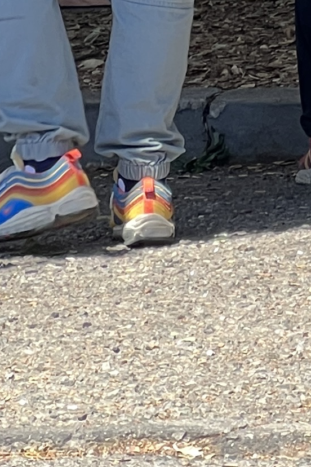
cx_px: 574
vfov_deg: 5.2
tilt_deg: -4.8
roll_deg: +0.6
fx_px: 5053
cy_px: -552
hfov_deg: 3.5
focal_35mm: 390
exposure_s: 1/99
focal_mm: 9
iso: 32
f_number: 2.8
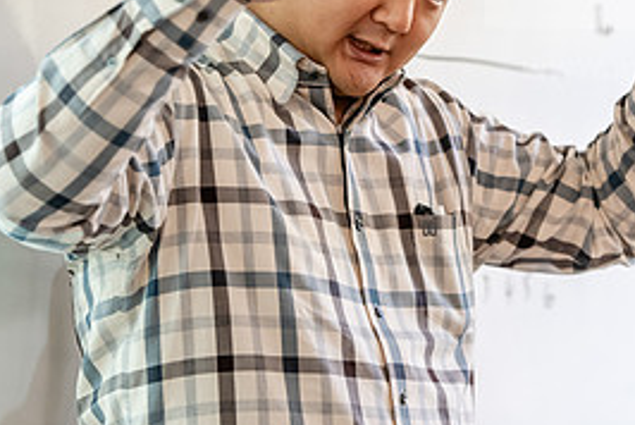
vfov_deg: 5.6
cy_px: 118
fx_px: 4309
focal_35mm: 244
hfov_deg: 8.4
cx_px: 413
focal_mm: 112
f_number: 3.2
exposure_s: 1/200
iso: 1600
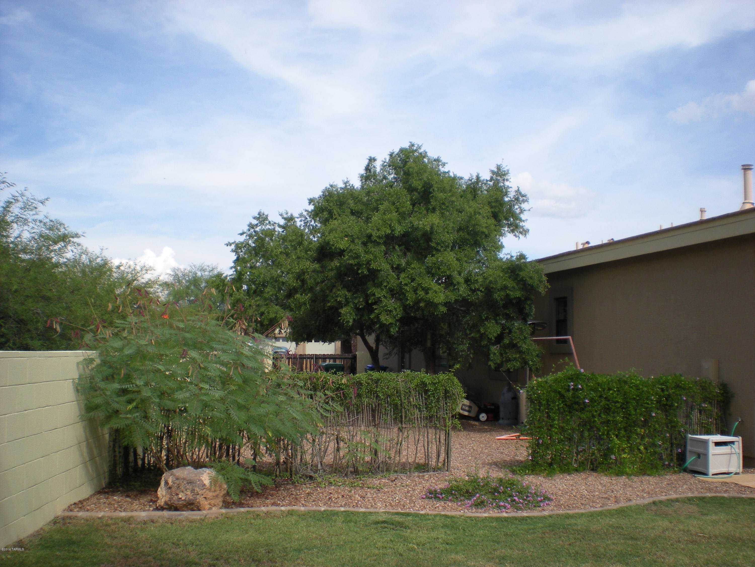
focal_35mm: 38
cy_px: 284
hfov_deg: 49.0
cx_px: 378
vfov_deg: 37.7
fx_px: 829
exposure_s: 1/396
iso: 64
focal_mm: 6.3
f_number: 4.6
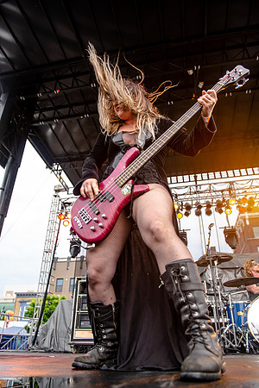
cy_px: 194
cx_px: 130
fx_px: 281
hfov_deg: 49.6
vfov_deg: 69.4
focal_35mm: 26
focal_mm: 26
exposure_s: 1/320
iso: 200
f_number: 3.2
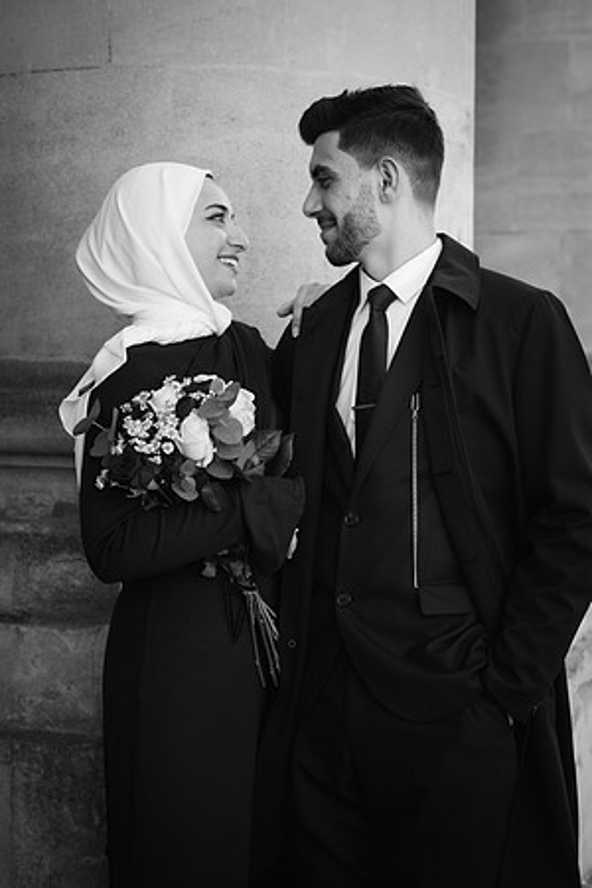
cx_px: 296
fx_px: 1480
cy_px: 444
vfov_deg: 33.4
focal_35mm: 60
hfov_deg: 22.6
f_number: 2.8
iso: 200
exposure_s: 1/640
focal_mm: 40
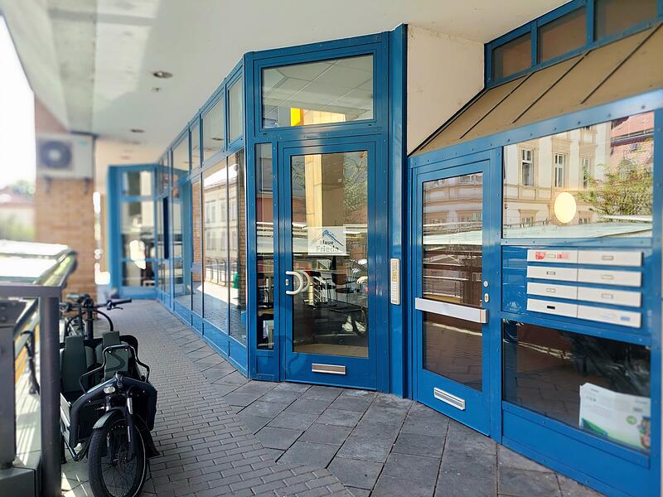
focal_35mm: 25
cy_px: 248
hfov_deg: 69.4
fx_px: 479
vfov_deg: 54.9
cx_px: 332
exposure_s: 1/109
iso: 40
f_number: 1.8
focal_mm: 5.23
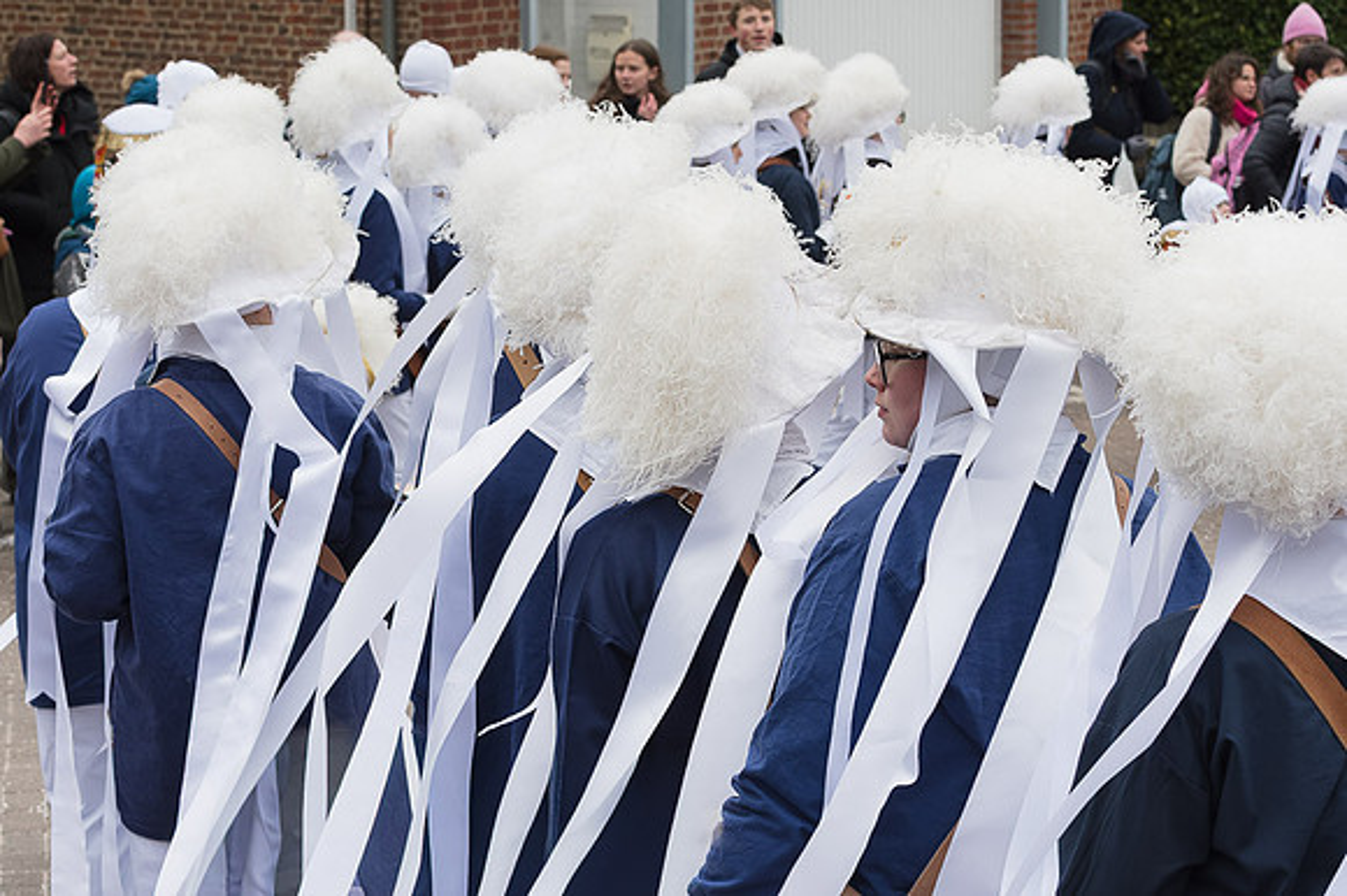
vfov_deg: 13.0
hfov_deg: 19.5
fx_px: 3926
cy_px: 448
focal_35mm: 105
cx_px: 674
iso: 800
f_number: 8
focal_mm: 70
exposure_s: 1/250
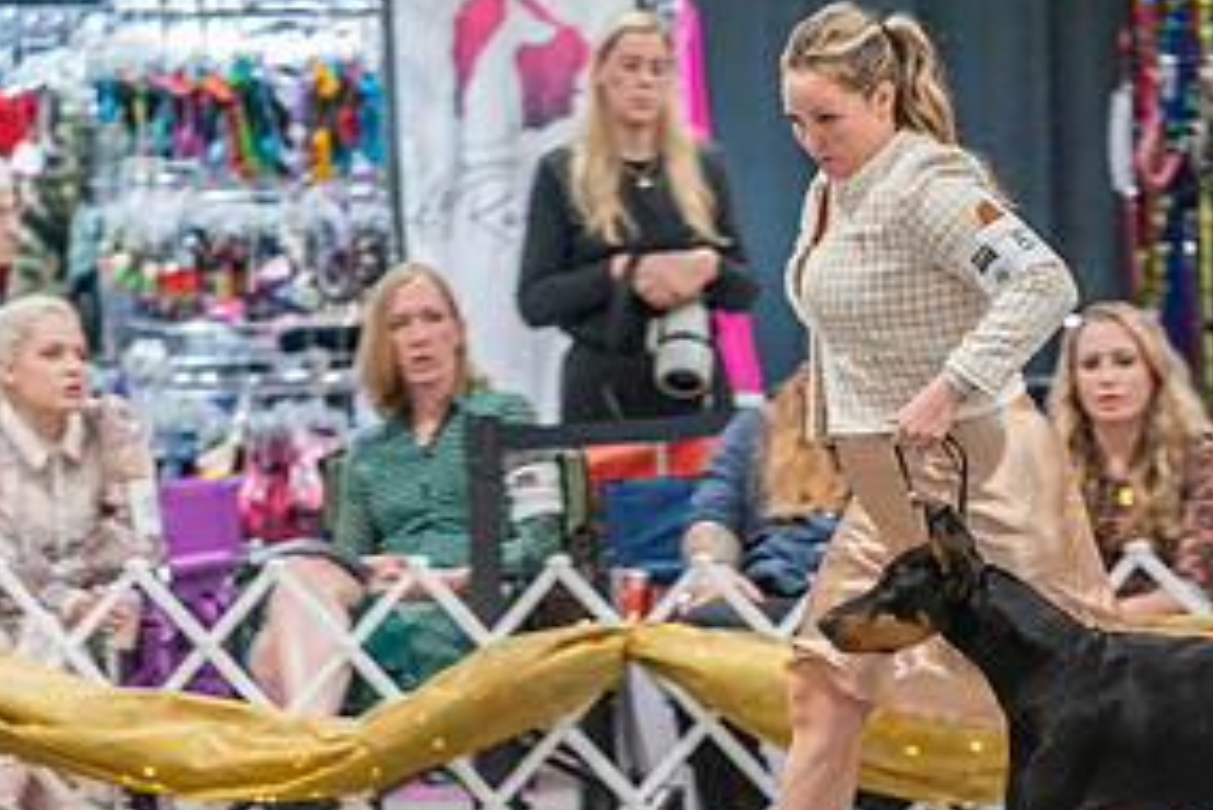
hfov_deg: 5.1
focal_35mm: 406
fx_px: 13686
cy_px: 672
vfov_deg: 3.4
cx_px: 869
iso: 6400
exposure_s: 1/250
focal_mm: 200
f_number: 2.8
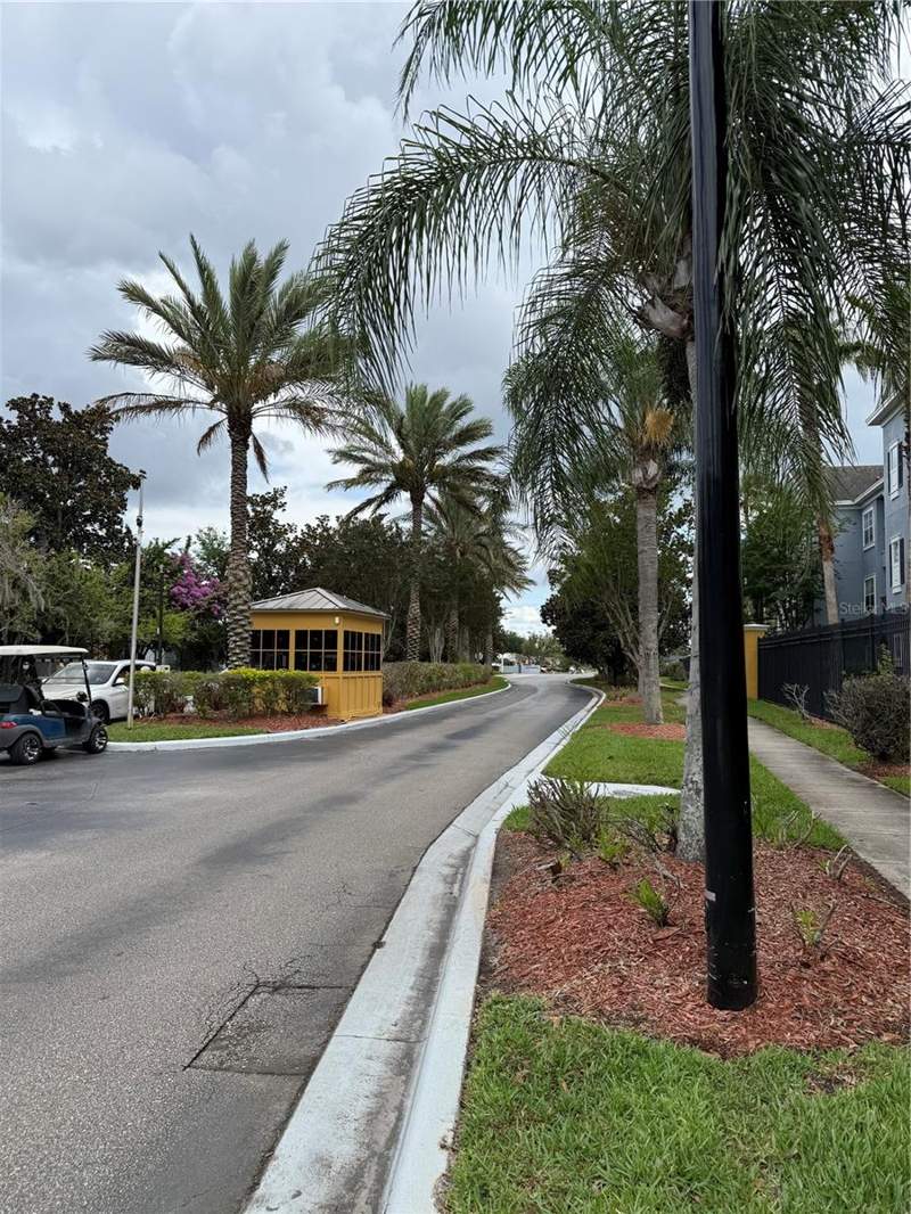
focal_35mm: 24
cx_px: 456
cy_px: 607
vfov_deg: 71.6
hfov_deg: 56.8
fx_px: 842
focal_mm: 6.76
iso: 80
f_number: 1.78
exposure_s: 1/2299
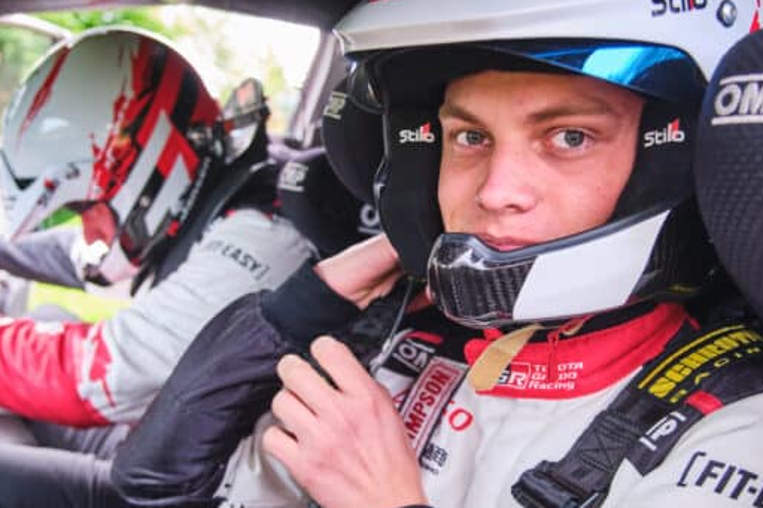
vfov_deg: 36.8
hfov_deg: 53.1
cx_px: 392
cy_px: 282
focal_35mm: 36
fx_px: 763
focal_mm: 16
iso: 640
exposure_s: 1/320
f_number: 2.8
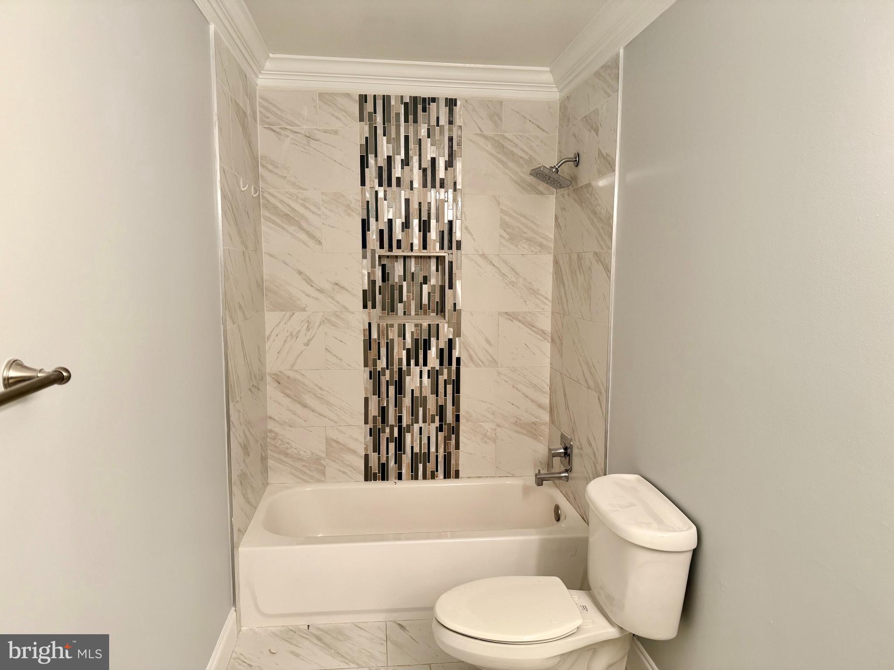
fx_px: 620
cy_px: 335
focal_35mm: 24
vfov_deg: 56.8
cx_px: 447
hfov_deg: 71.6
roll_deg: -0.3
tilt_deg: -6.9
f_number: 1.78
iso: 160
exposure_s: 1/60
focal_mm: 6.76
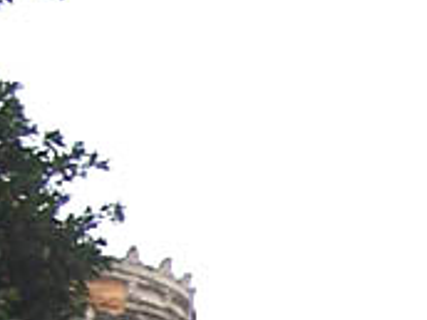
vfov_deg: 5.7
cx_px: 981
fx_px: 3084
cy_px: 858
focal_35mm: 250
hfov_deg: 7.5
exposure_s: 1/250
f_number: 2.8
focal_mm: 6.3
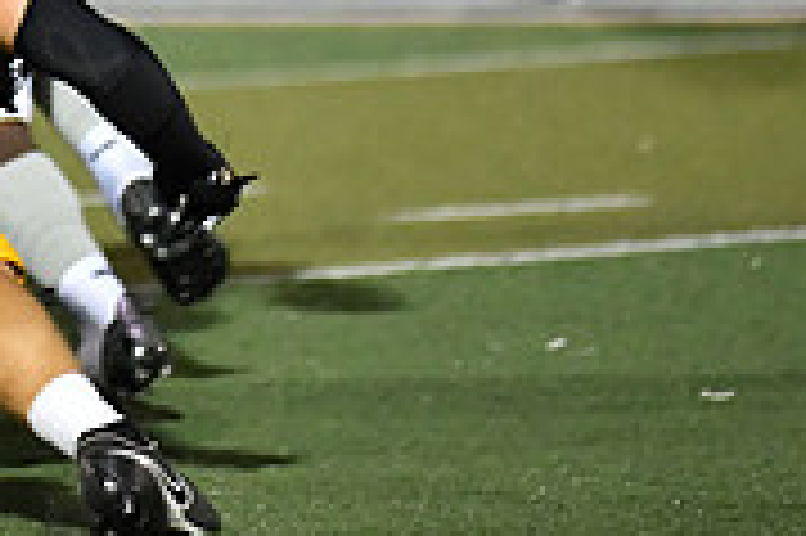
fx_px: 14517
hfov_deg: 3.2
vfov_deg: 2.1
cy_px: -245
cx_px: -9
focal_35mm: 649
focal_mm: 200
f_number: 2.8
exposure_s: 1/3200
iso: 8000
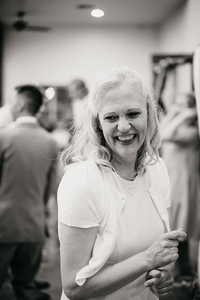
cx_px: 100
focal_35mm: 50
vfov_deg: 39.6
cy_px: 150
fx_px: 417
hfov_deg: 27.0
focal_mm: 50
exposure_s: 1/100
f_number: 1.8
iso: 640
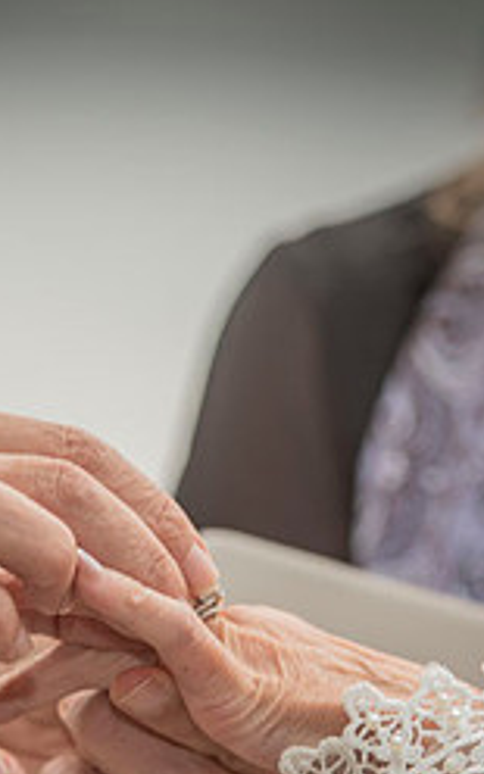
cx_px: 116
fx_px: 7534
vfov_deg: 5.9
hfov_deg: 3.7
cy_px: 579
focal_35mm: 357
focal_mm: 150
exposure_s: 1/200
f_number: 5
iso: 160
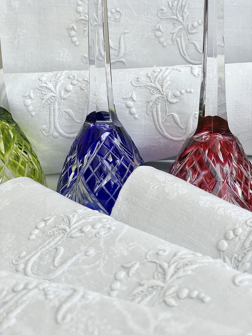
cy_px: 168
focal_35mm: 52
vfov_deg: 36.8
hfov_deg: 28.0
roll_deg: +2.1
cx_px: 126
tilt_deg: -14.0
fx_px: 505
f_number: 2
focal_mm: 6
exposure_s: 1/99
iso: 160
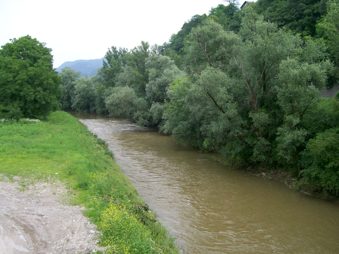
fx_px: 353
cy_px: 127
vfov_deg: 39.7
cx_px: 170
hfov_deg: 51.4
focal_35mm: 36
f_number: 2.7
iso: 80
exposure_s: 1/789
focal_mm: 6
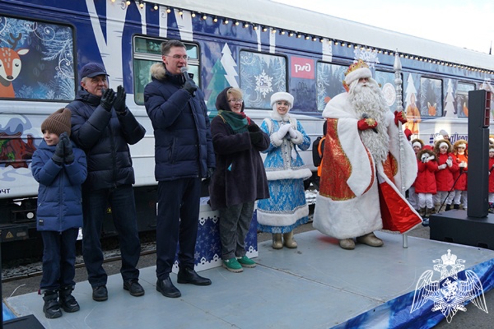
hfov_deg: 59.5
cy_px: 164
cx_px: 247
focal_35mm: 32
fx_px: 432
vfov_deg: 41.7
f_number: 4.5
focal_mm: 21
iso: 100
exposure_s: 1/60
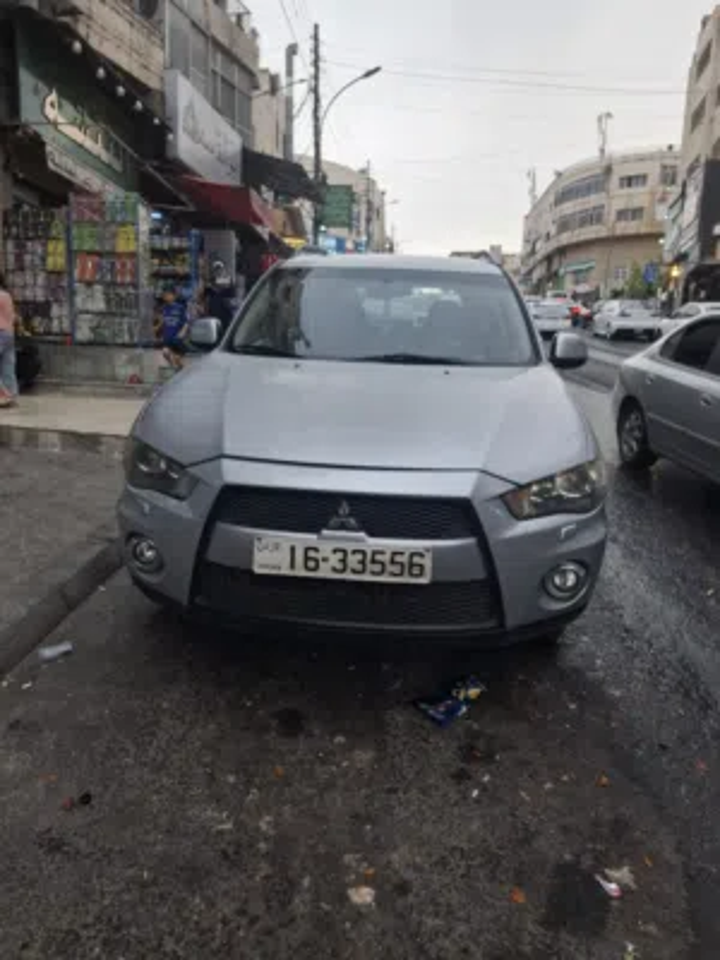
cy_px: 480
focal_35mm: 23
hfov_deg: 58.9
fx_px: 638
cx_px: 360
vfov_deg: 73.9
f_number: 1.8
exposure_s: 1/181
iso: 50
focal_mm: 5.54
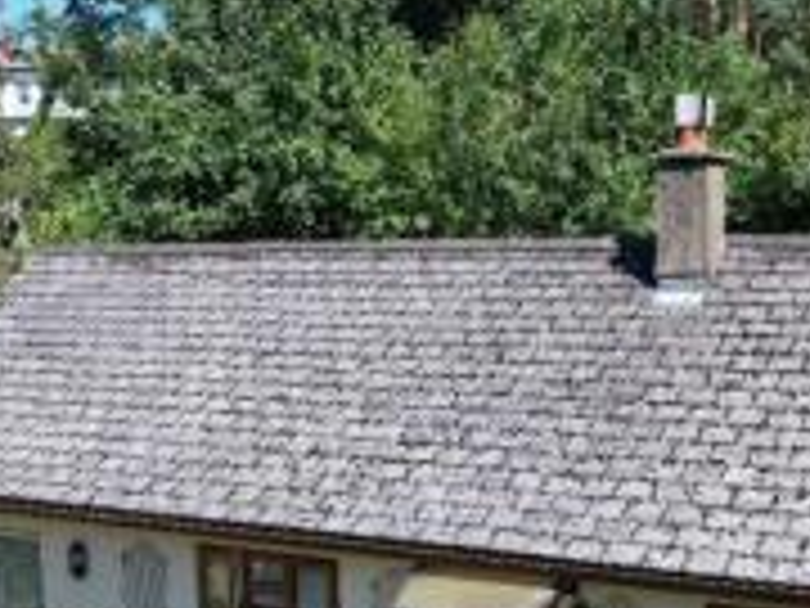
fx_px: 1310
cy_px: 417
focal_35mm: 56
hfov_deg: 34.3
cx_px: 454
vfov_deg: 25.9
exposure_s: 1/1250
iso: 110
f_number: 2.8
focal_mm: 8.38
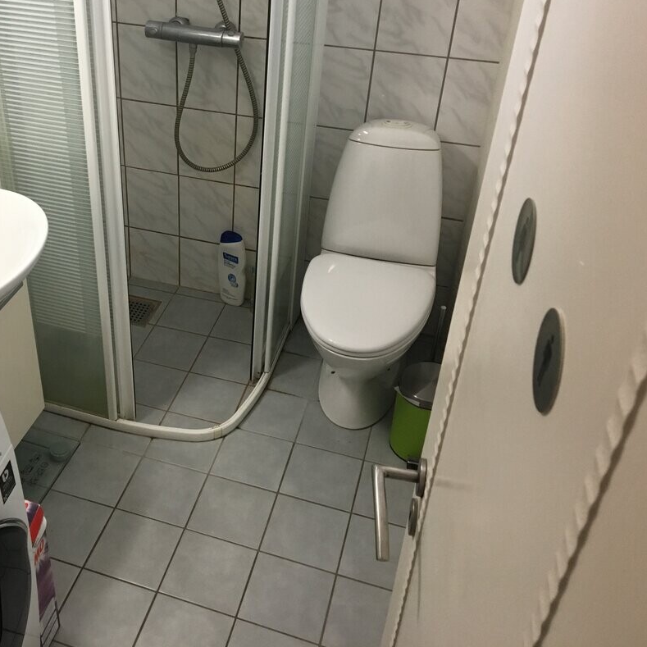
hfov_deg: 41.7
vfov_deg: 42.7
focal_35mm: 39
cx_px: 169
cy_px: 281
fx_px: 825
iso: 160
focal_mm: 4.15
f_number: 2.2
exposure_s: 1/33
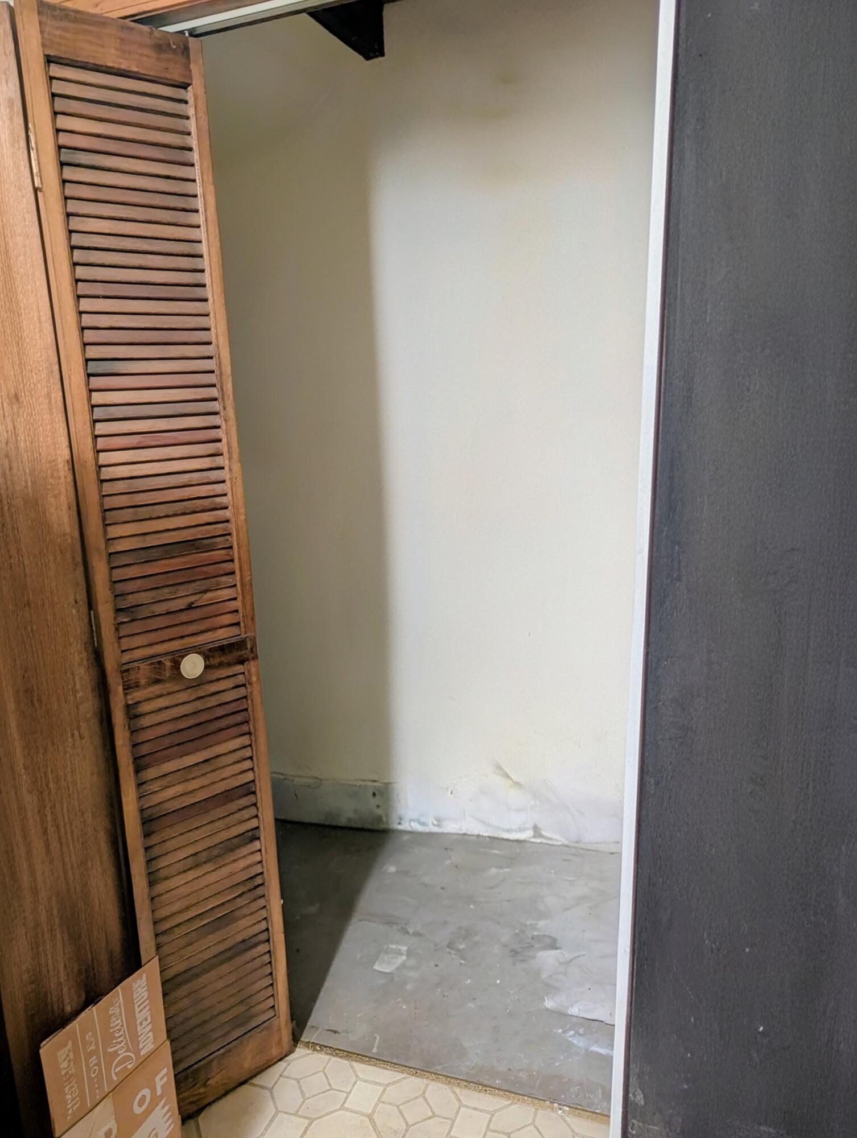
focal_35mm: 24
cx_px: 428
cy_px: 569
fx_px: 790
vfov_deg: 71.5
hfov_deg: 56.9
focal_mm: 6.81
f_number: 1.85
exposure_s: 1/60
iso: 2702
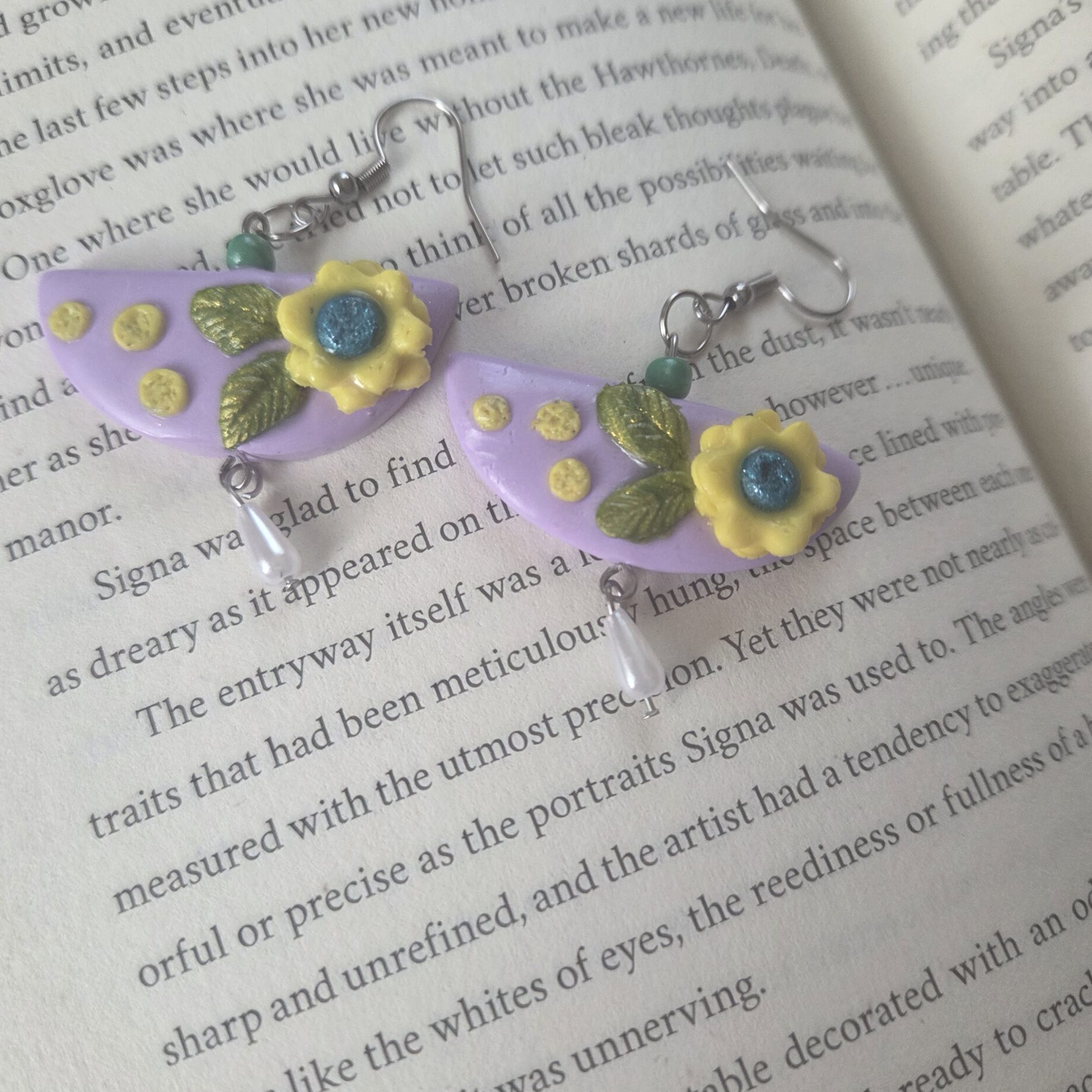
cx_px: 529
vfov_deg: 57.3
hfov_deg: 57.3
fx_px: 999
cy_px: 549
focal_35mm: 28
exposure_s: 1/100
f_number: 1.8
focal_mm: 5.4
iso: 200
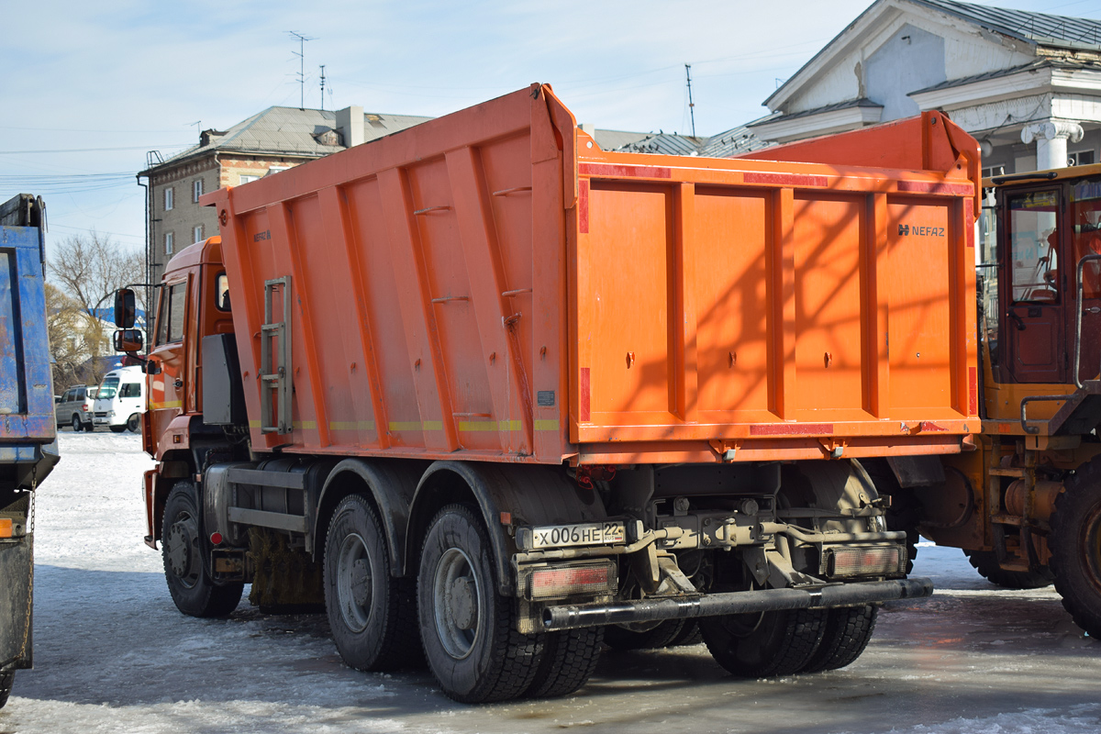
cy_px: 367
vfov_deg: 25.1
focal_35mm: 54
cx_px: 550
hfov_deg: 36.9
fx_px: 1651
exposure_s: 1/500
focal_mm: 36
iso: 100
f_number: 5
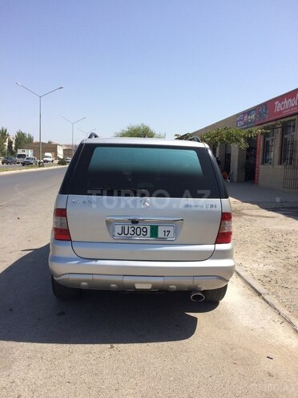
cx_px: 149
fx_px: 333
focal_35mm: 29
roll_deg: +1.6
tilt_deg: -5.0
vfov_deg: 61.7
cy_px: 199
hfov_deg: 48.2
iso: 32
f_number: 2.2
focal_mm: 4.15
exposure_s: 1/2564
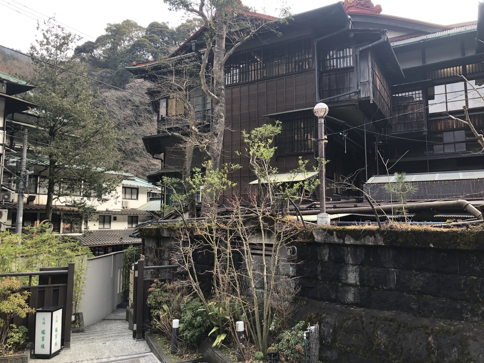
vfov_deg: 49.7
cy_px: 182
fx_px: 391
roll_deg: -0.1
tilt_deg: +6.6
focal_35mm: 28
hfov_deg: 63.4
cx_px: 242
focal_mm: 3.99
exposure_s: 1/120
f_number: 1.8
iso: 25
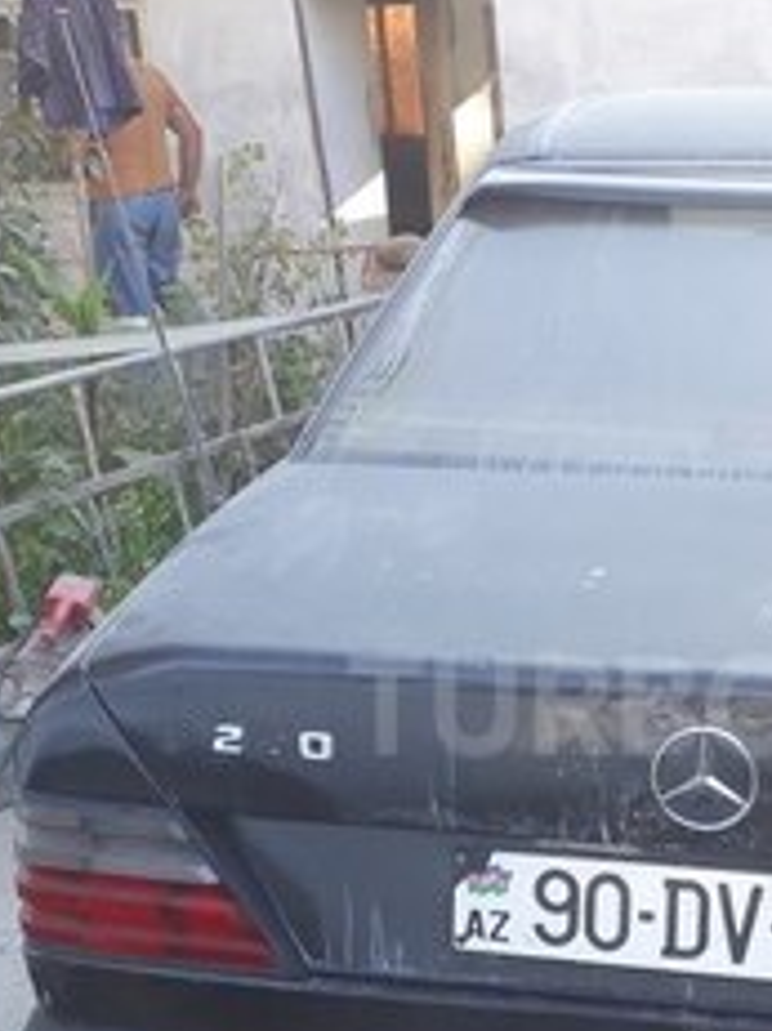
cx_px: 692
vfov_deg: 32.9
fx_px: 1726
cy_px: 705
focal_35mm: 58
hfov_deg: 24.5
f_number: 1.9
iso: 40
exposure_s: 1/106
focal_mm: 3.6
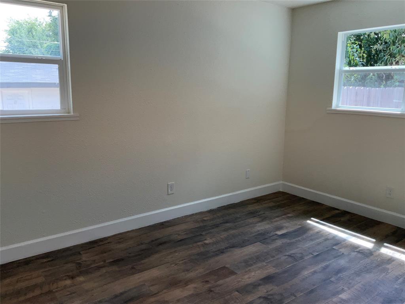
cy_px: 152
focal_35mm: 29
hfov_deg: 61.7
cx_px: 202
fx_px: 339
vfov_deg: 48.2
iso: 16
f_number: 1.8
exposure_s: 1/210
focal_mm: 3
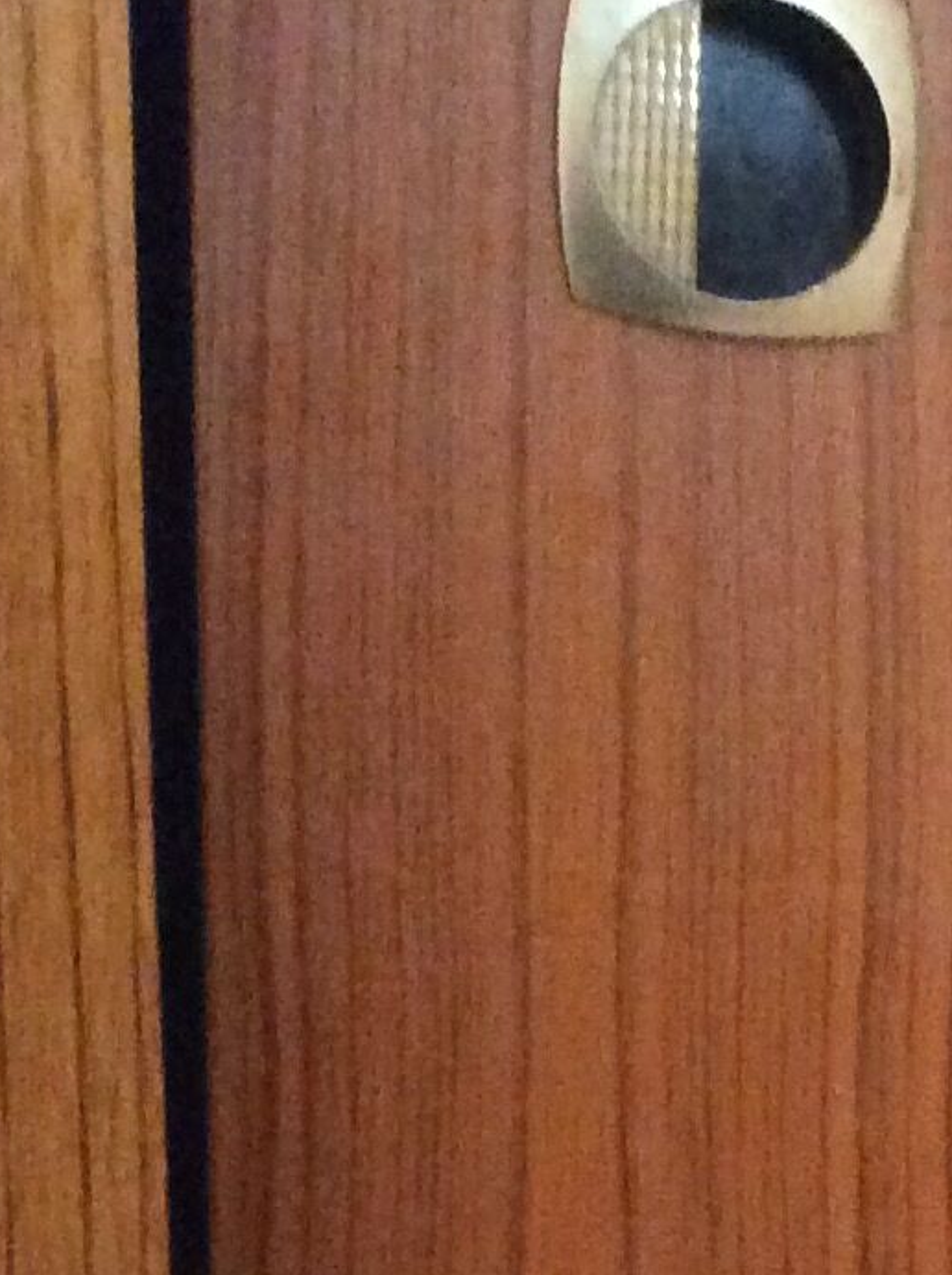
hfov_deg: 11.8
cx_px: 1441
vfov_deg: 15.7
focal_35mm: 120
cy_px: 1635
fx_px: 4413
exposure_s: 1/17
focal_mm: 3.3
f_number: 2.4
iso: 500
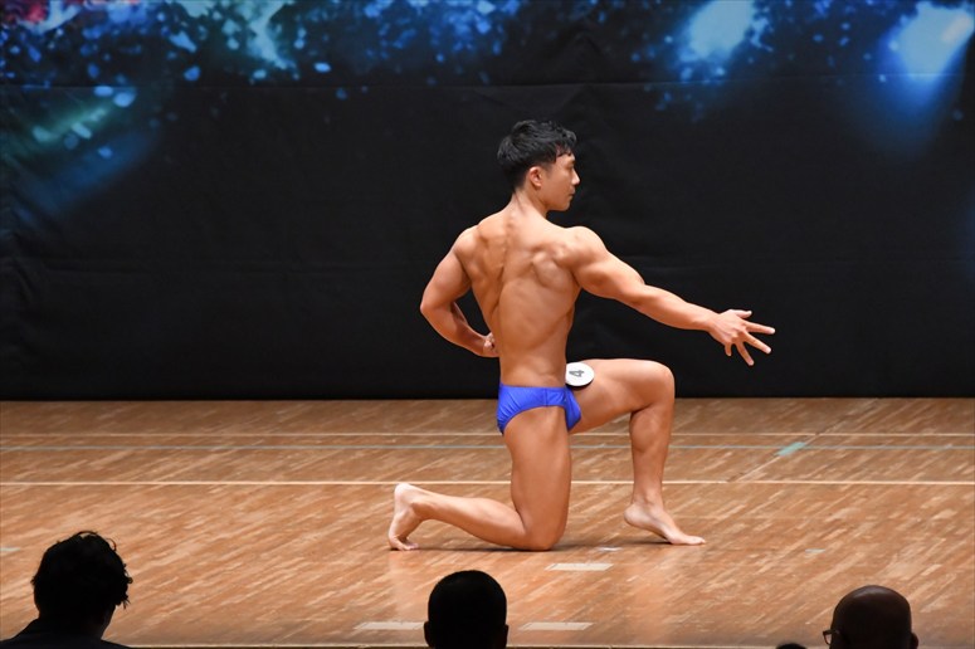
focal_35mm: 300
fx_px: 8121
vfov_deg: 4.6
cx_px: 488
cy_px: 324
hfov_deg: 6.9
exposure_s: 1/400
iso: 6400
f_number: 5.6
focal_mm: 200
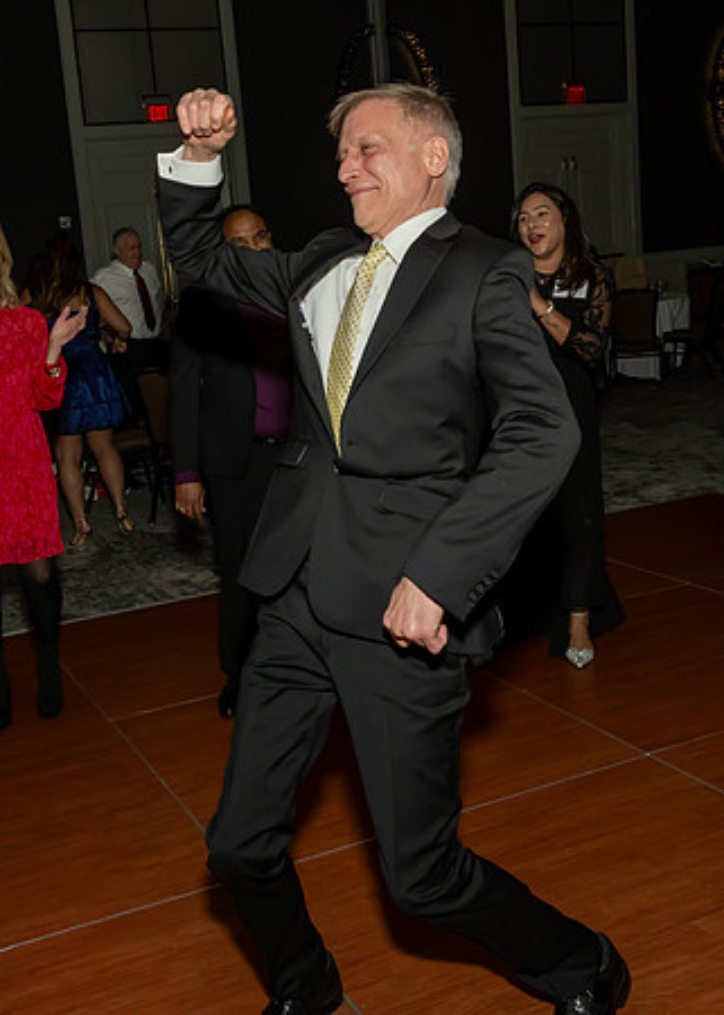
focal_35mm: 40
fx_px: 1143
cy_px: 466
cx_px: 300
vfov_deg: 47.8
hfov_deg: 35.1
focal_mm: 17
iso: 1000
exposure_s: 1/250
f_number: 8
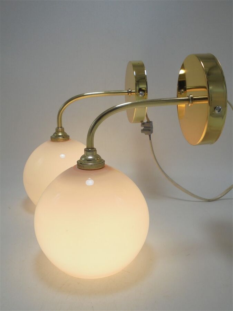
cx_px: 116
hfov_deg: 41.8
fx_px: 305
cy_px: 156
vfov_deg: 54.0
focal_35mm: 34
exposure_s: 1/250
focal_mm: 6.1
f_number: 4
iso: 100
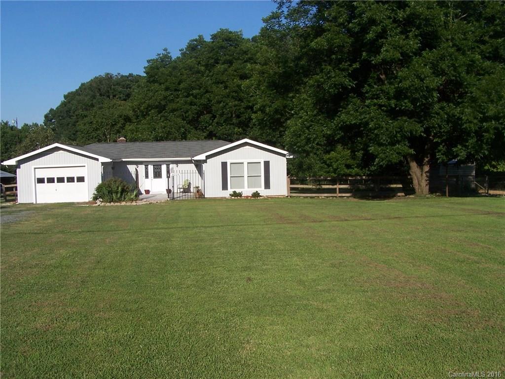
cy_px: 190
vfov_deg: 37.7
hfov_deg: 49.0
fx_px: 554
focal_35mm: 38
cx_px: 252
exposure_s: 1/500
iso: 80
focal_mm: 6.3
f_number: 5.6
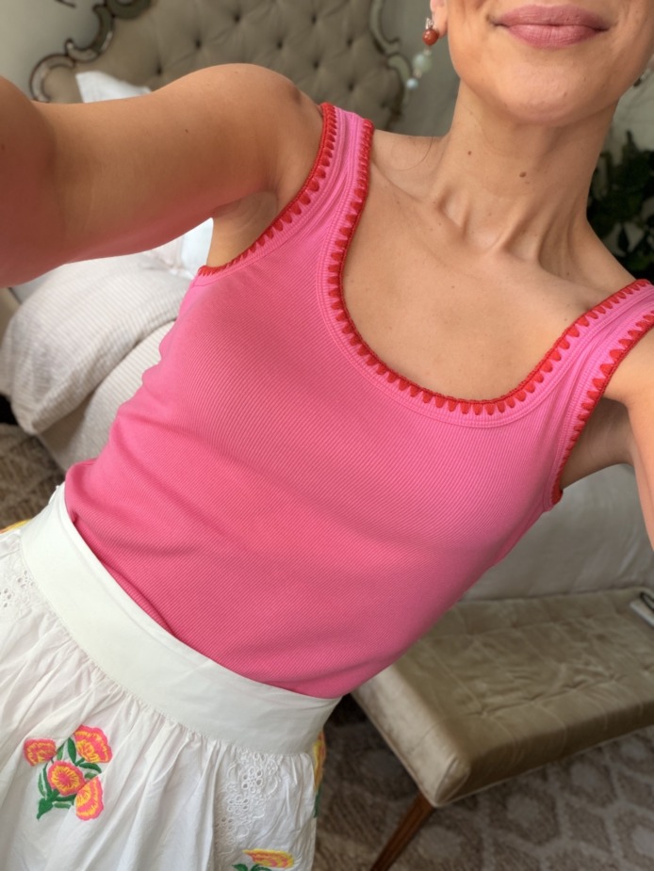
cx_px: 327
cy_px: 436
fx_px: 756
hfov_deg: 46.8
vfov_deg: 60.0
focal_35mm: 30
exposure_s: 1/60
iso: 100
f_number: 1.9
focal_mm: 2.71
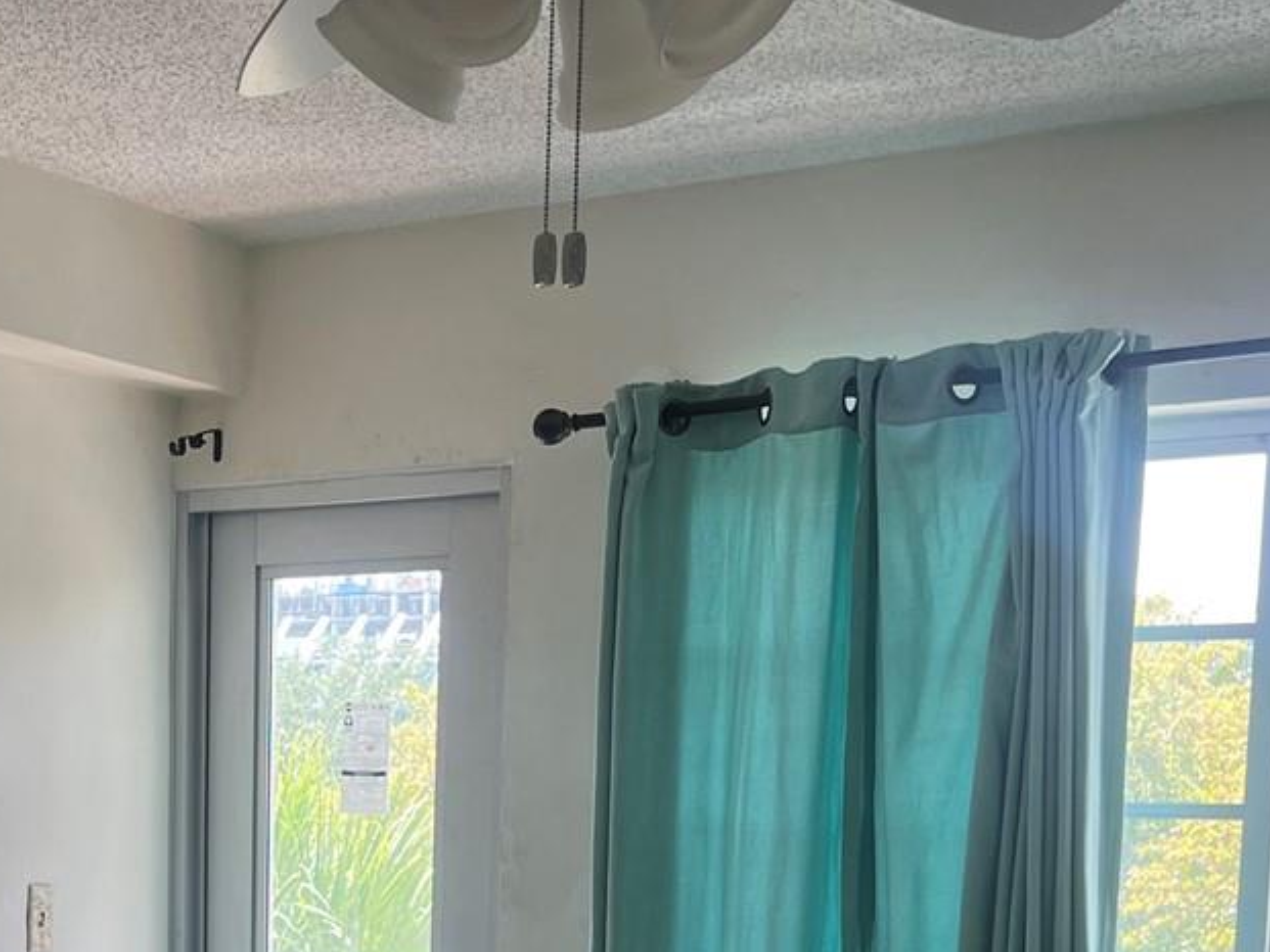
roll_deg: -1.3
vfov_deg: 20.7
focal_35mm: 67
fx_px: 2459
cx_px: 200
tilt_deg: -6.1
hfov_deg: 28.2
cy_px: 1085
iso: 50
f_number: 1.5
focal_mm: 5.7
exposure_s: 1/178
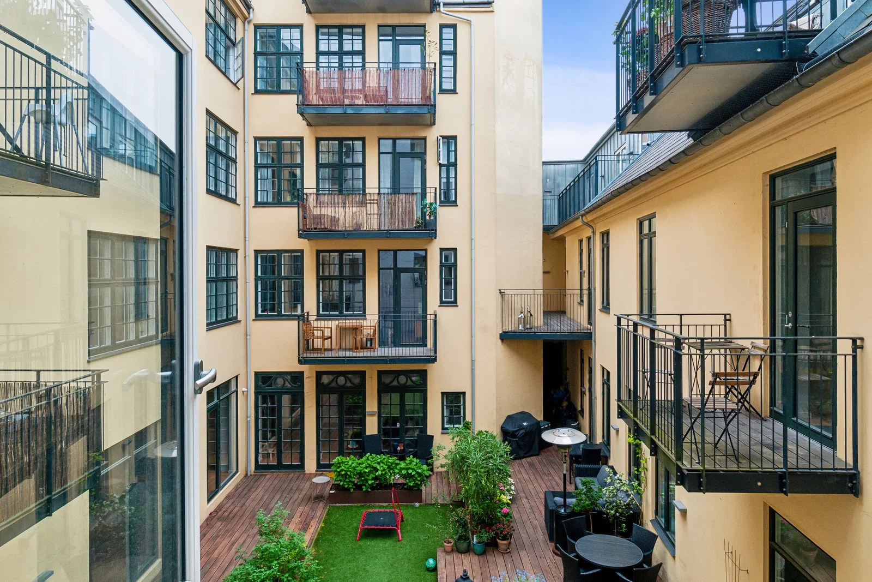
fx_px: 509
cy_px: 291
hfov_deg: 81.2
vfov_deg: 59.5
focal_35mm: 21
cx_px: 436
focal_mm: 14
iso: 200
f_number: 10
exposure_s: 1/50
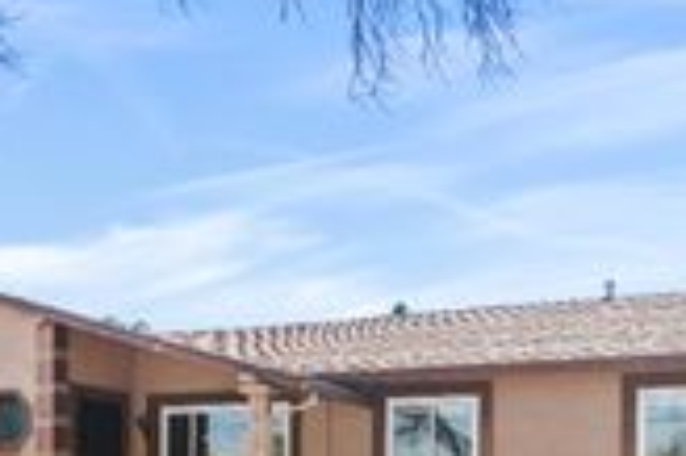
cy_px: 458
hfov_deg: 36.2
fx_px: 1047
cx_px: 297
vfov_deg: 23.5
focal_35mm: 55
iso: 250
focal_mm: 18
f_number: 4
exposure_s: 1/800
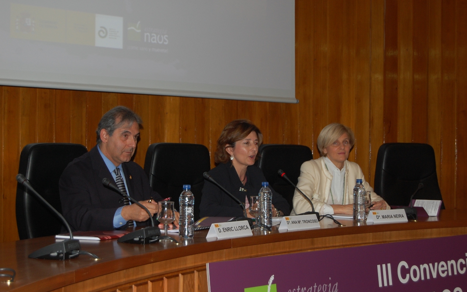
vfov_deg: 17.6
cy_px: 152
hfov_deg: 27.8
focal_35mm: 74
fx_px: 942
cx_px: 233
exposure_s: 1/60
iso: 400
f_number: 5.6
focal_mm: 48
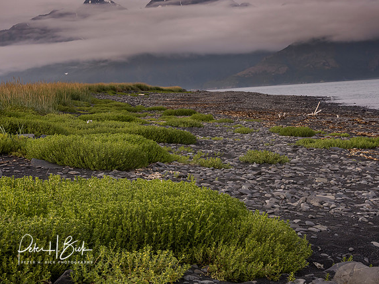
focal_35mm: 71
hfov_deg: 27.4
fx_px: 777
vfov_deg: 20.7
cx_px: 190
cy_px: 141
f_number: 9.5
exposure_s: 1/180
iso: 200
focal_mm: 35
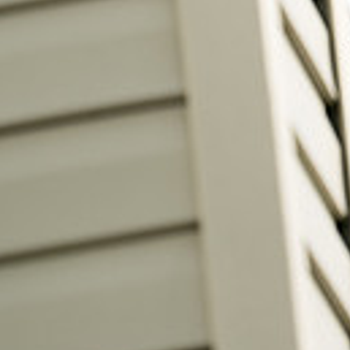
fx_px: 6543
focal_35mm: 572
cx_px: 431
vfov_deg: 3.1
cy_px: -129
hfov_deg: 3.1
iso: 100
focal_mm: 150
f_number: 2
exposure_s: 1/2500
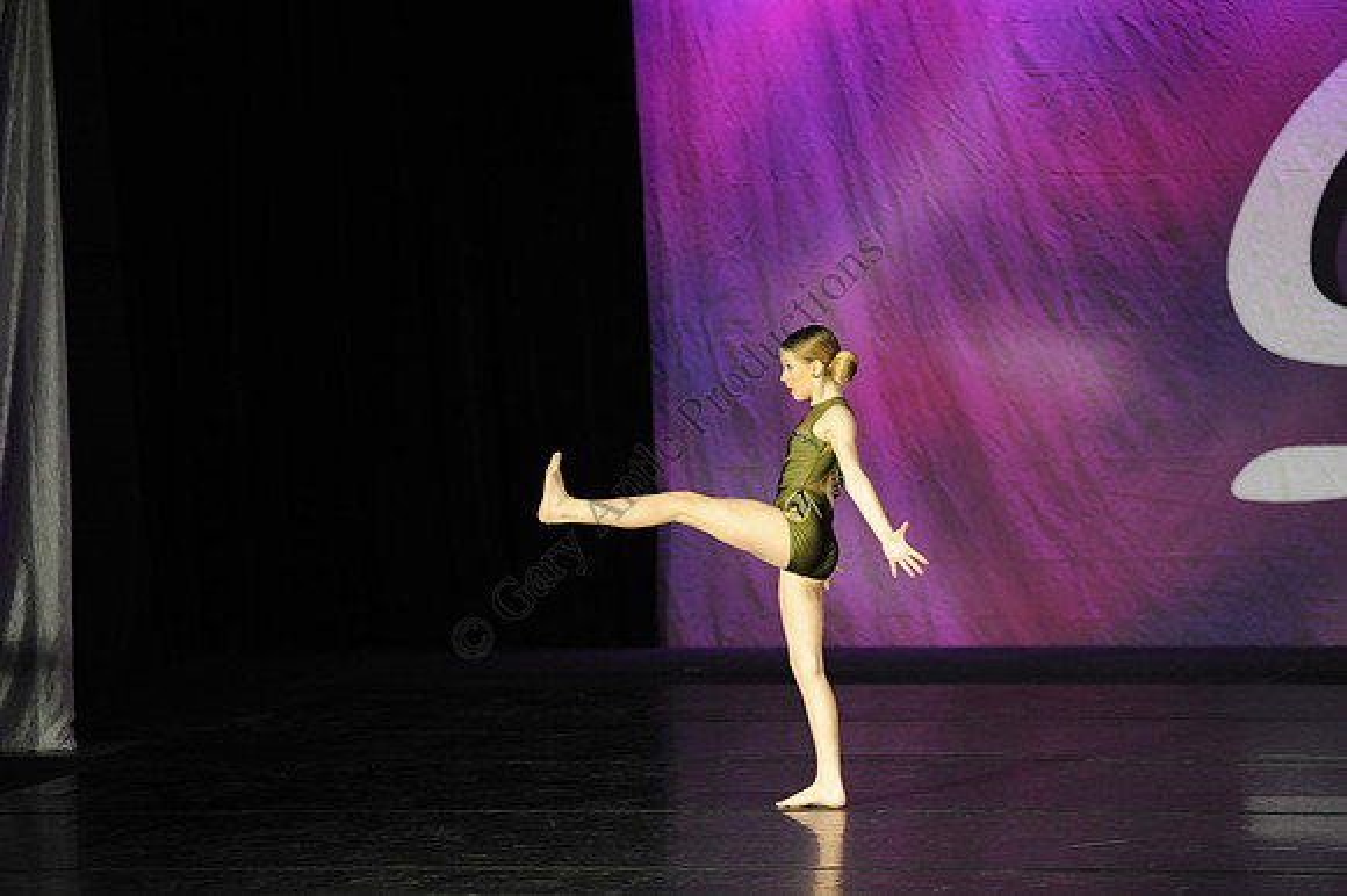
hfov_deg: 14.2
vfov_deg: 9.5
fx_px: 5422
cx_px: 674
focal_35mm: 145
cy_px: 448
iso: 2500
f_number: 2.8
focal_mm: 145
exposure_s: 1/500
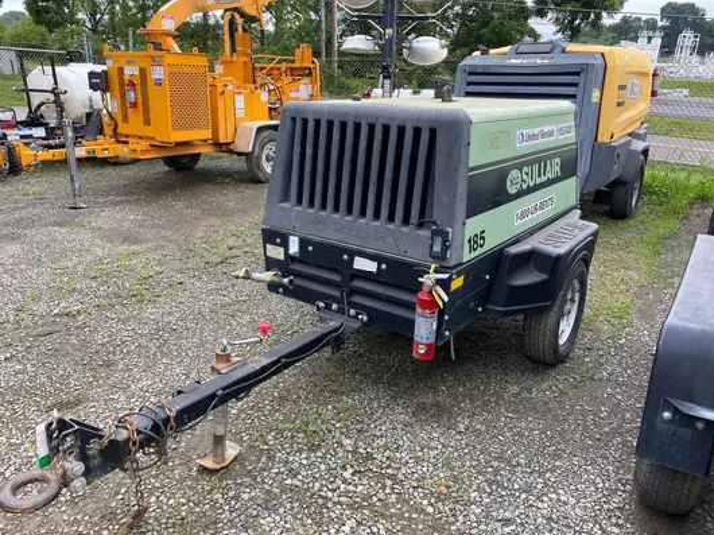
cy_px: 277
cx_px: 349
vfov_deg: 51.3
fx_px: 557
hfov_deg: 65.3
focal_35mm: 27
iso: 32
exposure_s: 1/164
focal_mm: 4.25
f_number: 1.8
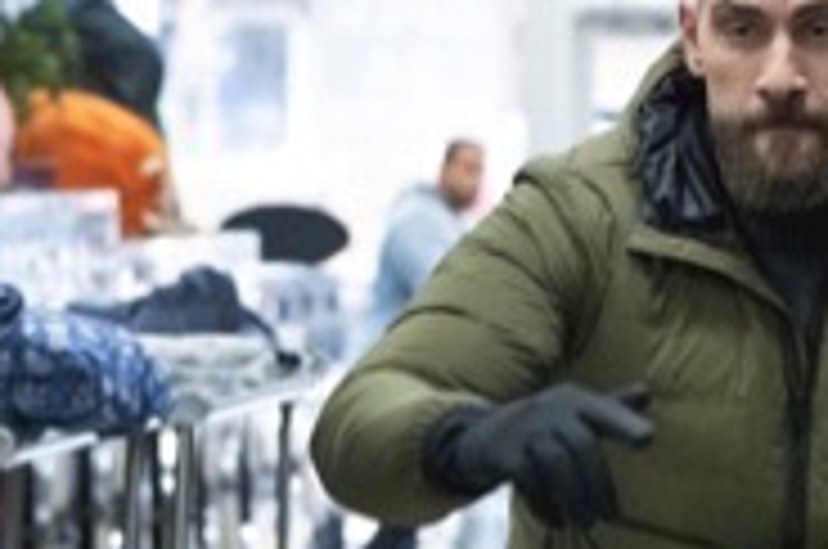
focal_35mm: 316
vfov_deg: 4.3
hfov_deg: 6.5
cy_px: 497
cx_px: 842
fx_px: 7255
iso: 10000
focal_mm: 116
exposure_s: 1/500
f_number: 5.6
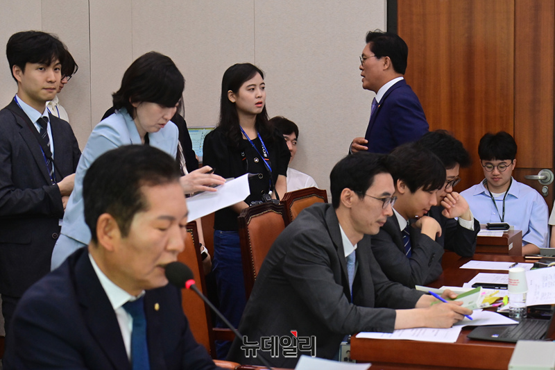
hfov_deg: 25.4
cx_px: 278
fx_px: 1233
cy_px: 185
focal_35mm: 80
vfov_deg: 17.1
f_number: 7.1
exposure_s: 1/250
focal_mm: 80
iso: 6400
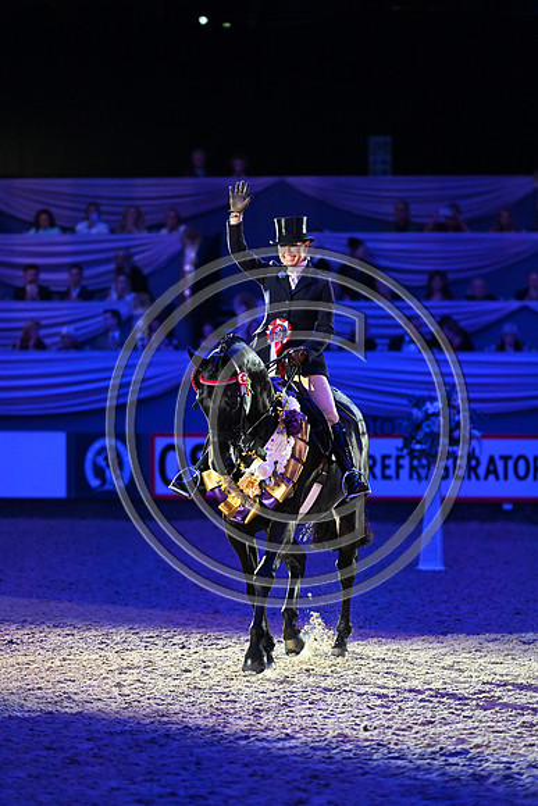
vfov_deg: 10.3
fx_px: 4480
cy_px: 403
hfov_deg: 6.9
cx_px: 269
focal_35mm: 200
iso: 8000
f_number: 3.5
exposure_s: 1/800
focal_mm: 200
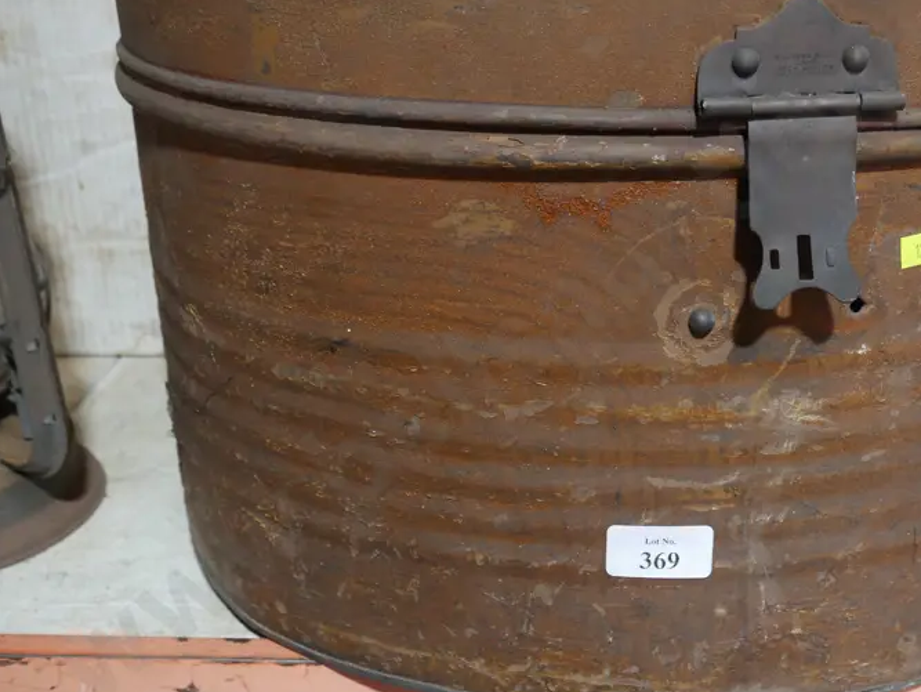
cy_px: 260
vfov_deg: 33.5
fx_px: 1145
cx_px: 635
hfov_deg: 43.0
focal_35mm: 43
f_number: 3.5
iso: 400
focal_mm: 14
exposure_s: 1/60
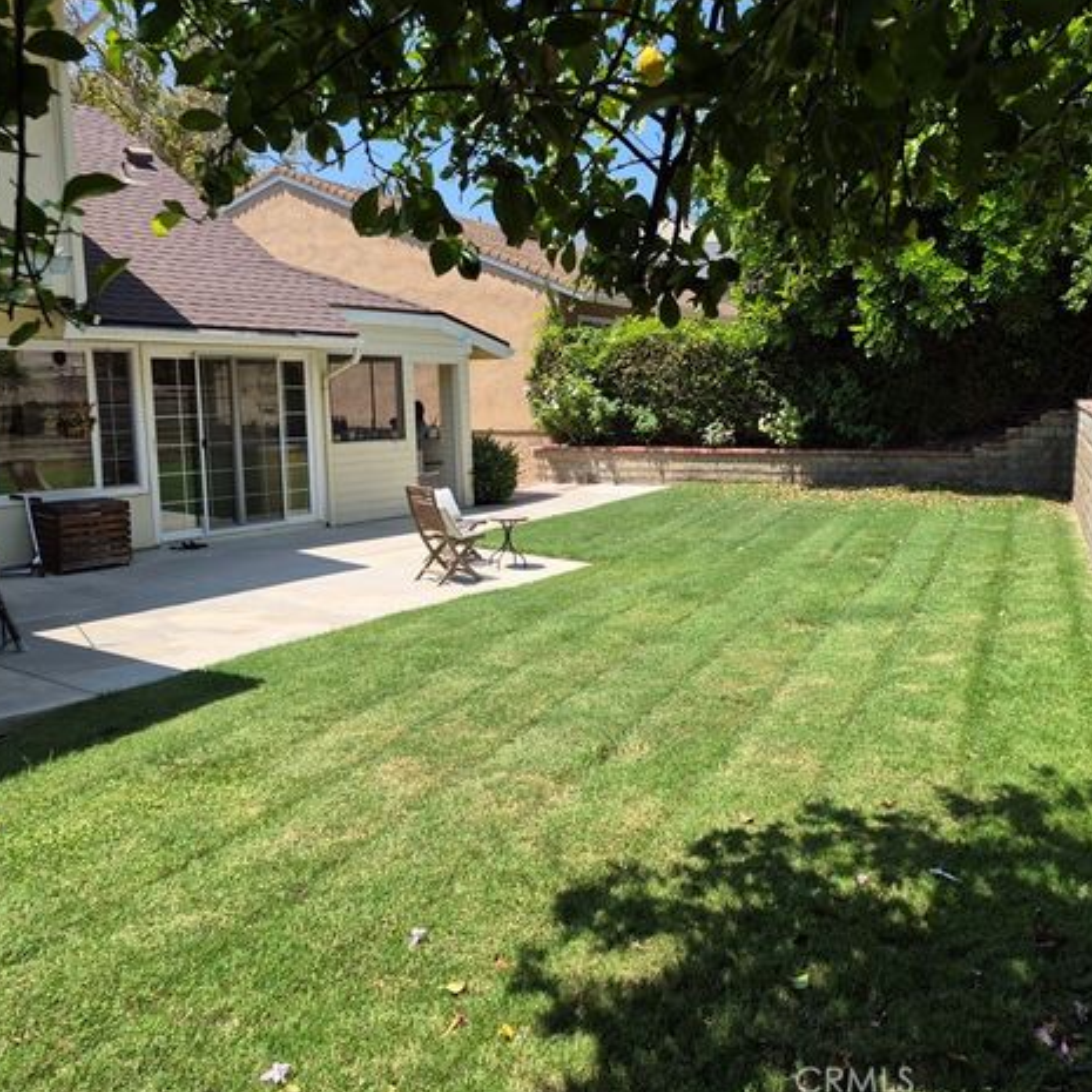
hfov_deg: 57.2
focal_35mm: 28
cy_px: 538
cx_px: 608
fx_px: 999
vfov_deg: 57.3
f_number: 1.8
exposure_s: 1/3792
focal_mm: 5.4
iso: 80
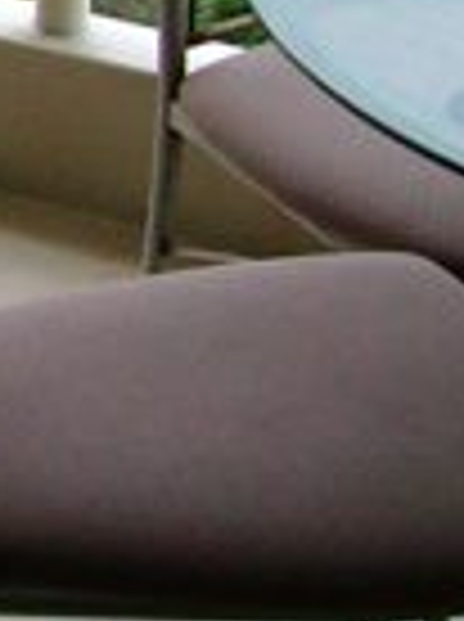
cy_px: -428
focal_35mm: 167
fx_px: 2994
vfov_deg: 11.2
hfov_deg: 8.0
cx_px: -748
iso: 200
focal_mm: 6
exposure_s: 1/1316
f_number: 2.7
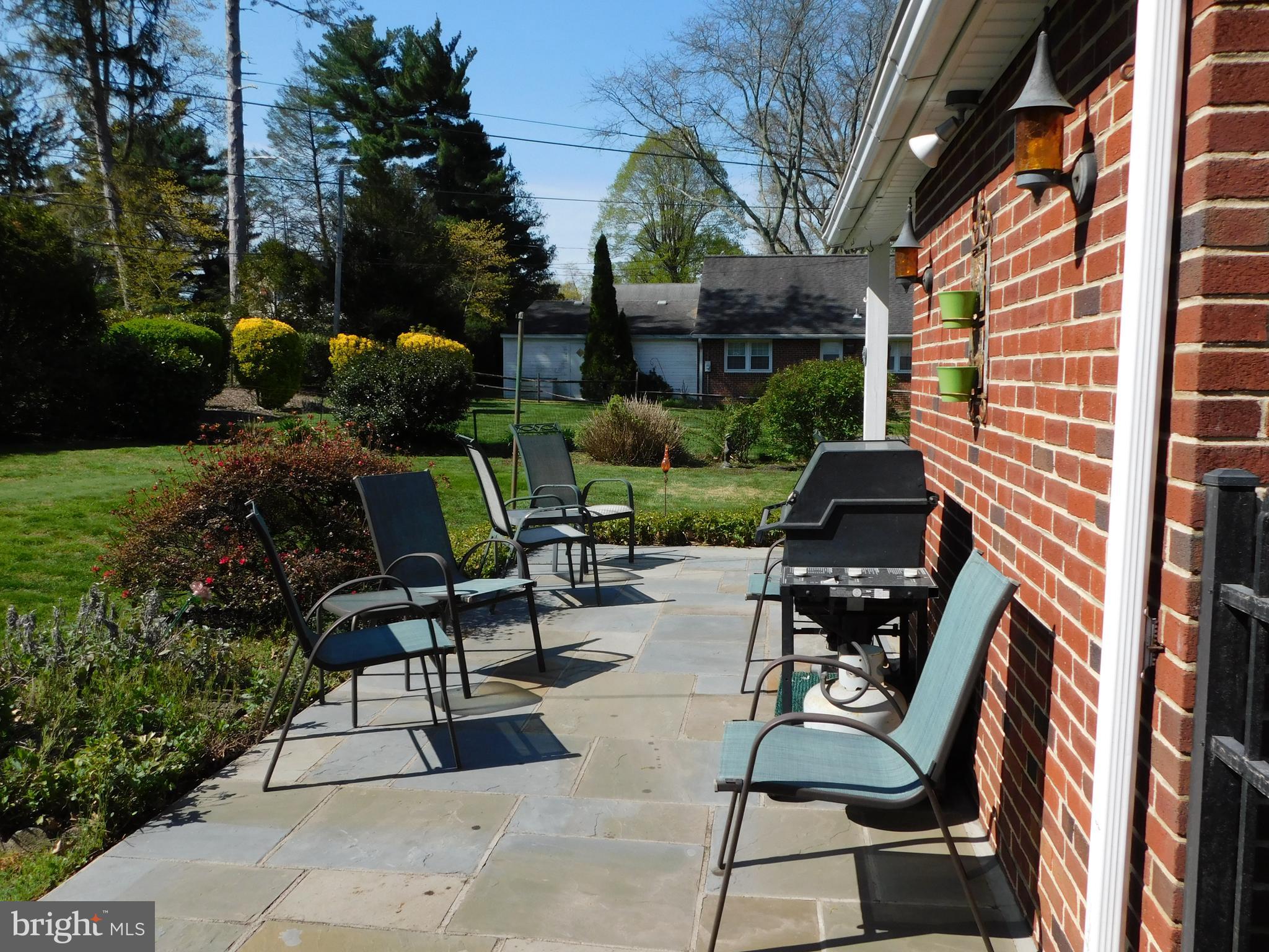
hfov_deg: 60.0
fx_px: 1100
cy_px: 476
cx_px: 634
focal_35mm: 30
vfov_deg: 46.8
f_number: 3.2
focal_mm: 5.3
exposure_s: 1/1250
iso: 125
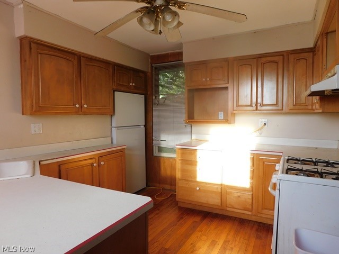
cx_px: 170
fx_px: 225
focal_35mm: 23
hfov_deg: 73.9
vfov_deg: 58.9
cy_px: 127
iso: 125
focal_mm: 4
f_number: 3
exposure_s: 1/125
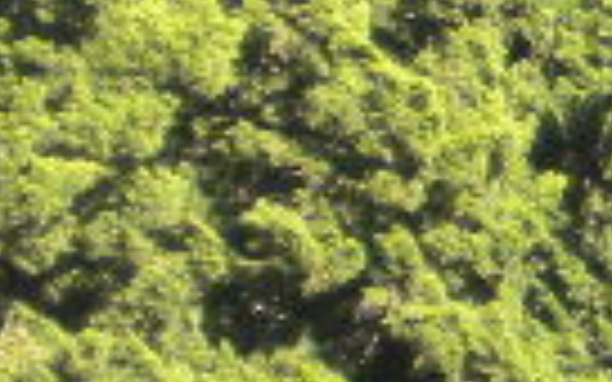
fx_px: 3836
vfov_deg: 5.6
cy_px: 598
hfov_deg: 8.0
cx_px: 1782
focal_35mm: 230
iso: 176
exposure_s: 1/380
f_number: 3.5
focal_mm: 6.6
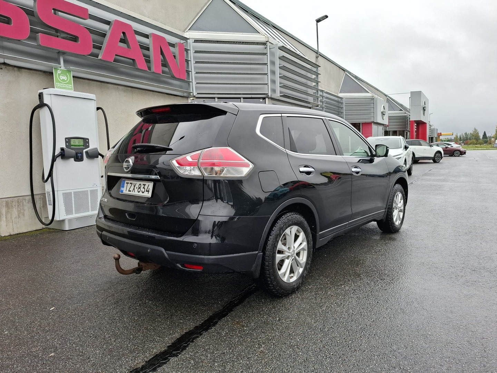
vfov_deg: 58.9
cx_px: 248
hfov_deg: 73.9
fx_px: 330
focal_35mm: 23
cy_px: 186
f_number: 1.8
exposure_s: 1/478
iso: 50
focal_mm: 5.54
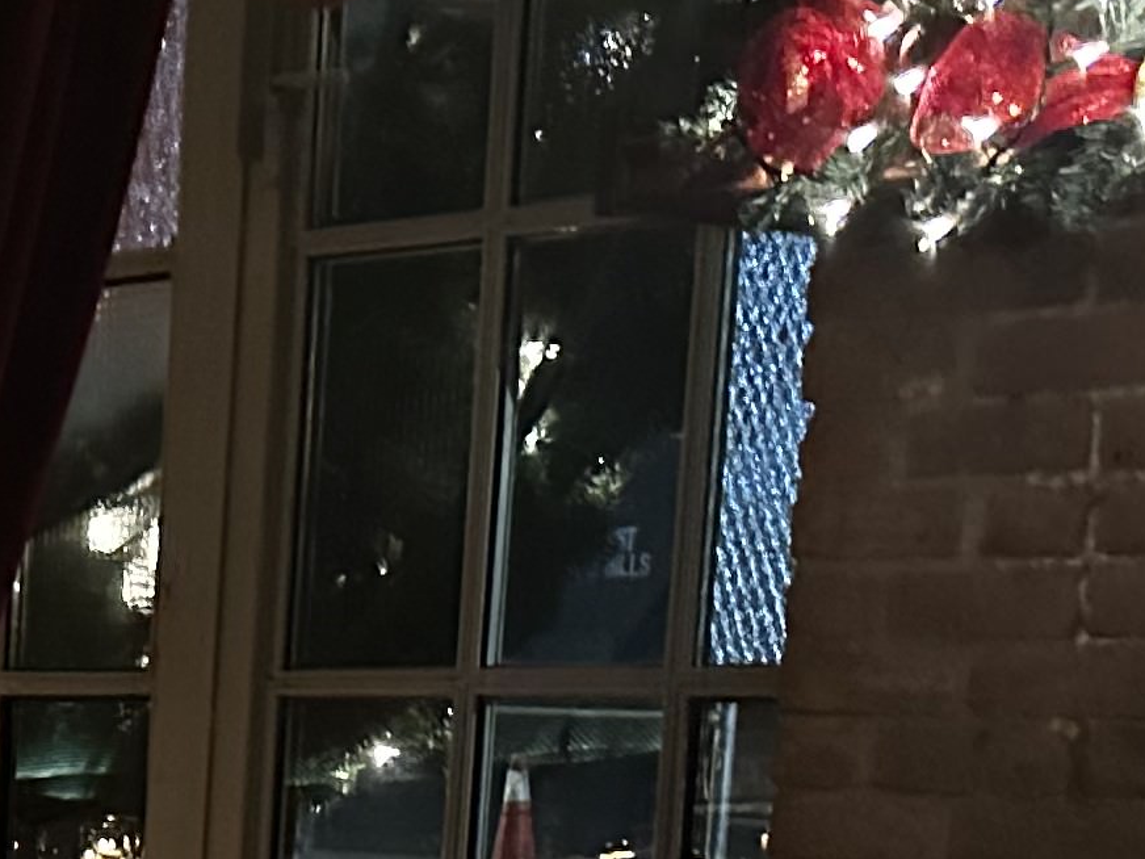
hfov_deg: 15.7
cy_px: 1545
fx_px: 3672
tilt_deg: -13.5
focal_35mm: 111
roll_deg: +0.5
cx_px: -781
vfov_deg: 12.2
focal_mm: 6.86
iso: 1600
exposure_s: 1/30
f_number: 1.78
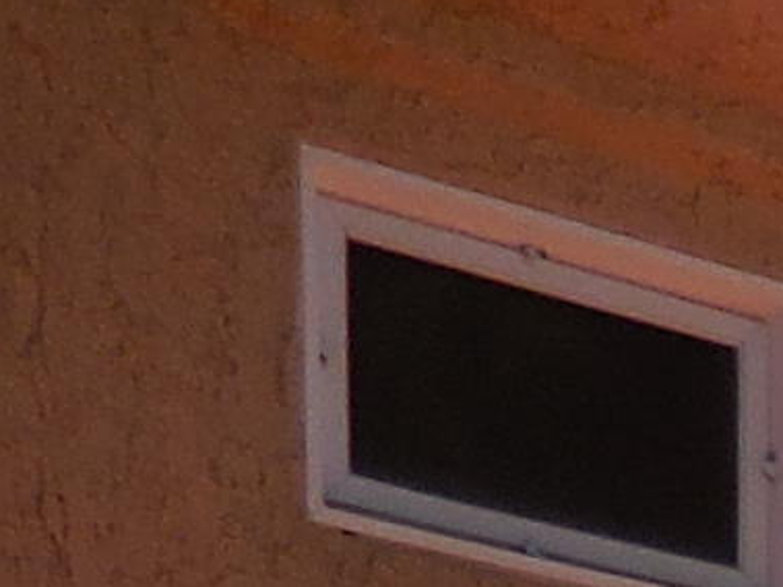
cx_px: 2171
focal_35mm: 198
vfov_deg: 6.3
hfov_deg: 8.6
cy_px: 2220
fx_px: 4477
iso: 125
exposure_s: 1/1600
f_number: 3.3
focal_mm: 4.5
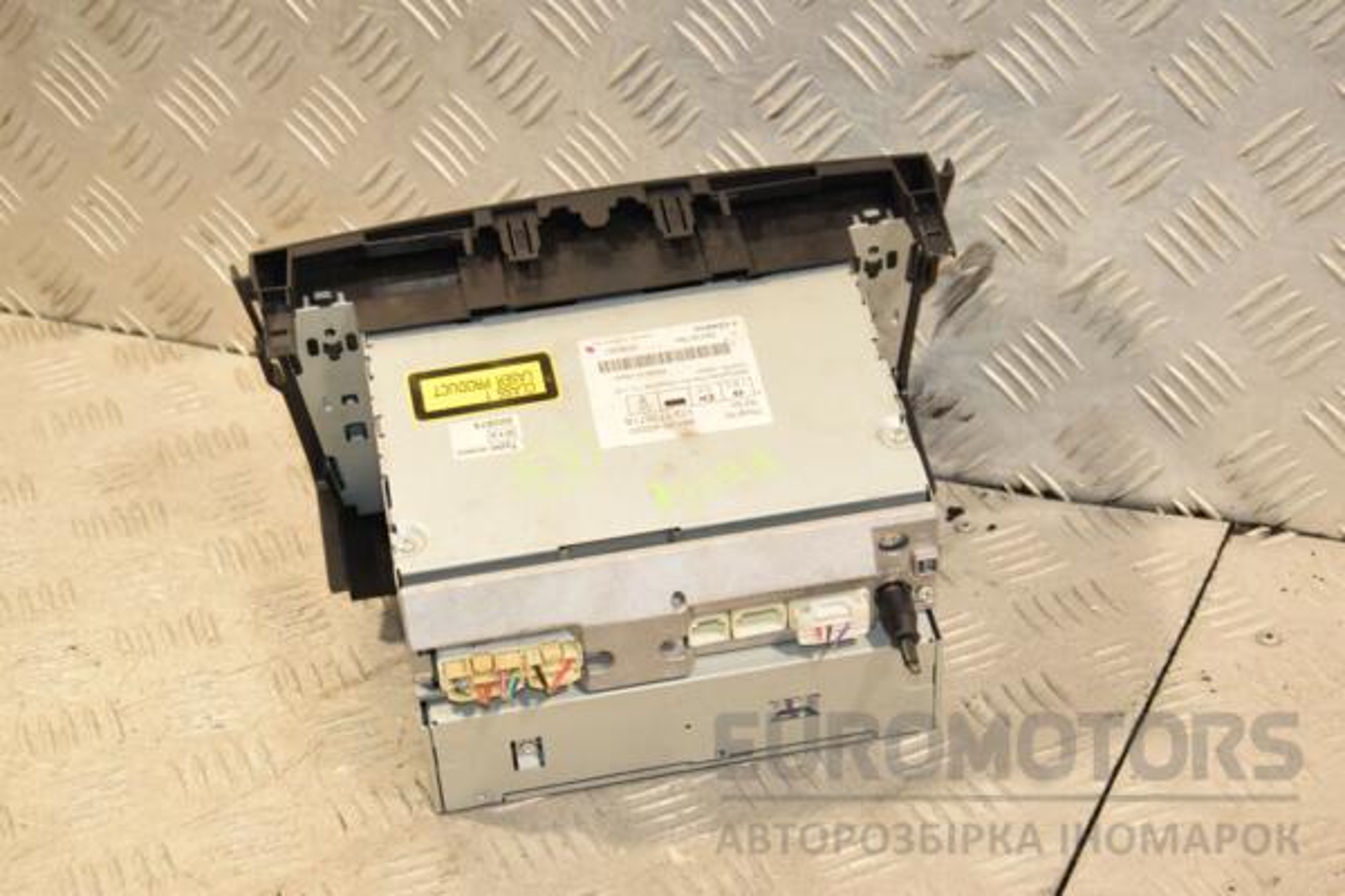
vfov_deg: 18.9
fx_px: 2690
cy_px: 448
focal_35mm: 72
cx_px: 672
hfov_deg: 28.1
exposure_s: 1/200
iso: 800
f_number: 6.3
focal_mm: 48
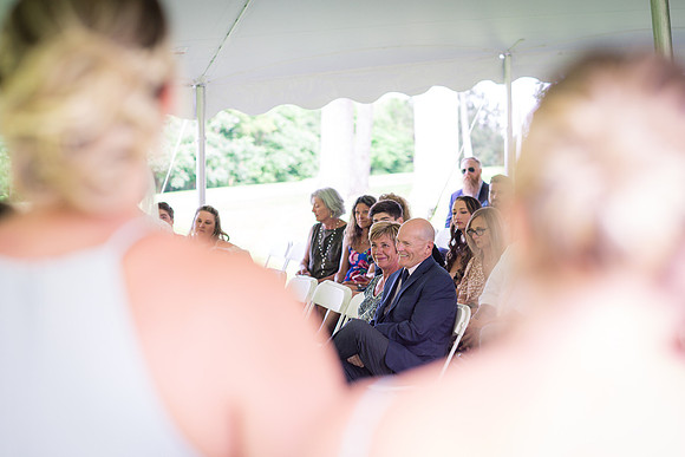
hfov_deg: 23.9
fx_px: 1618
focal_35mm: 85
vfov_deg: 16.1
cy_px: 228
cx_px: 342
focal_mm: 85
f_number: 3.2
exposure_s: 1/250
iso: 500
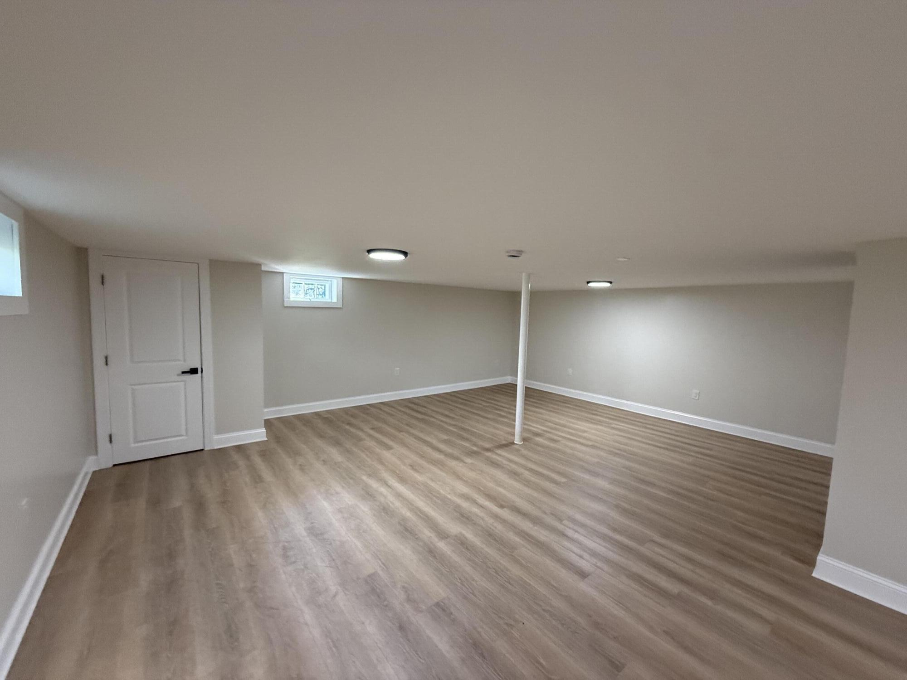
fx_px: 367
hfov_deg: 102.1
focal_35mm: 14
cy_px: 340
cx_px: 454
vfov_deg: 85.7
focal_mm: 2.22
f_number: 2.2
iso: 500
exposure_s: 1/120
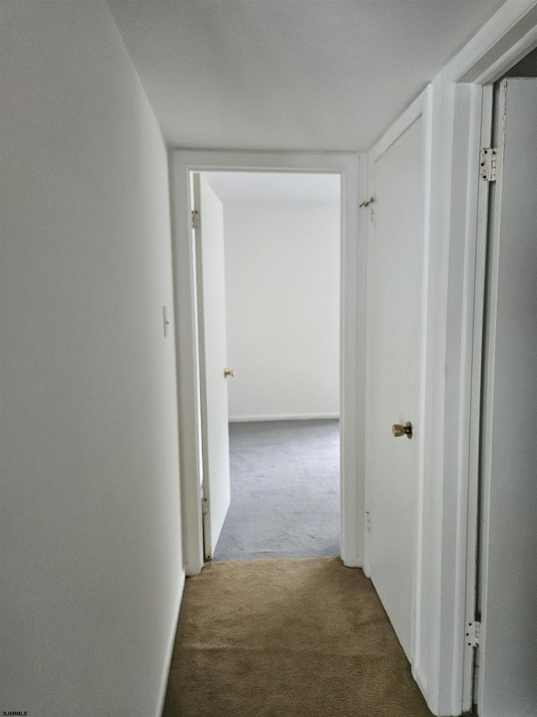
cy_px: 358
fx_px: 476
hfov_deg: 58.9
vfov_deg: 73.9
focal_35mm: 23
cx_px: 268
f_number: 1.8
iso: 500
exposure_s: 1/120
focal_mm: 5.4
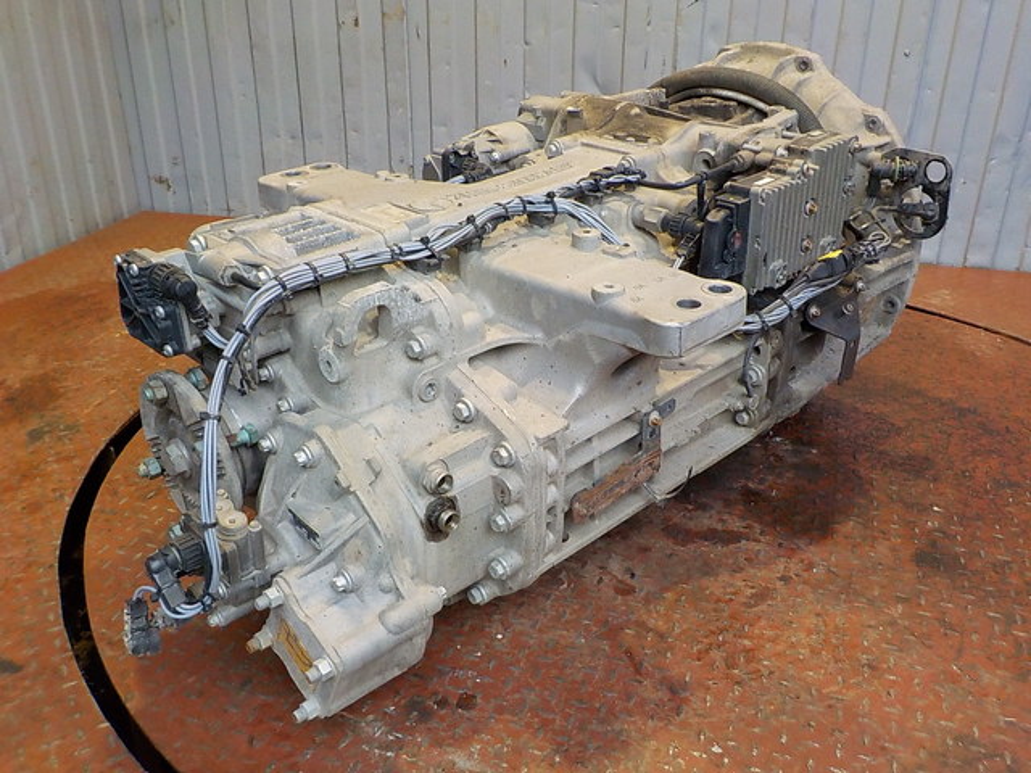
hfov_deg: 60.0
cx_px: 516
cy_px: 386
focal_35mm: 30
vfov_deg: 46.8
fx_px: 894
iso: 280
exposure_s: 1/30
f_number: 3.3
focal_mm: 4.1
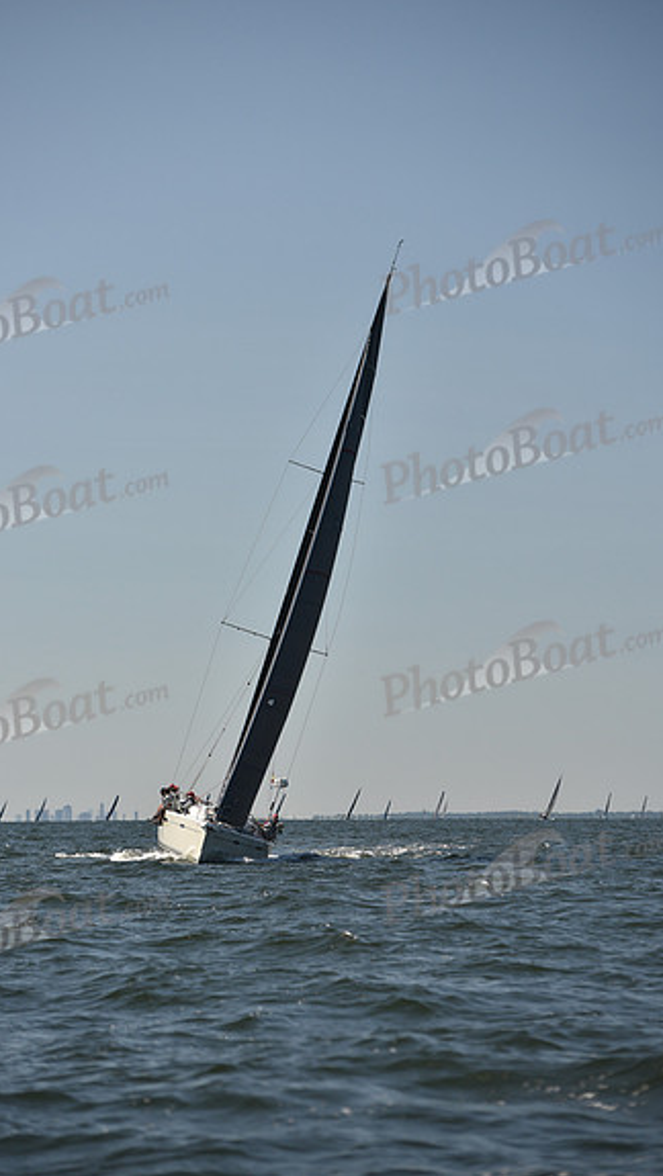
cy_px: 587
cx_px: 275
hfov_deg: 9.2
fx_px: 4120
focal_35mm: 132
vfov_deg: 16.3
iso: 250
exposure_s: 1/1600
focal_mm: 125
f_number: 3.5
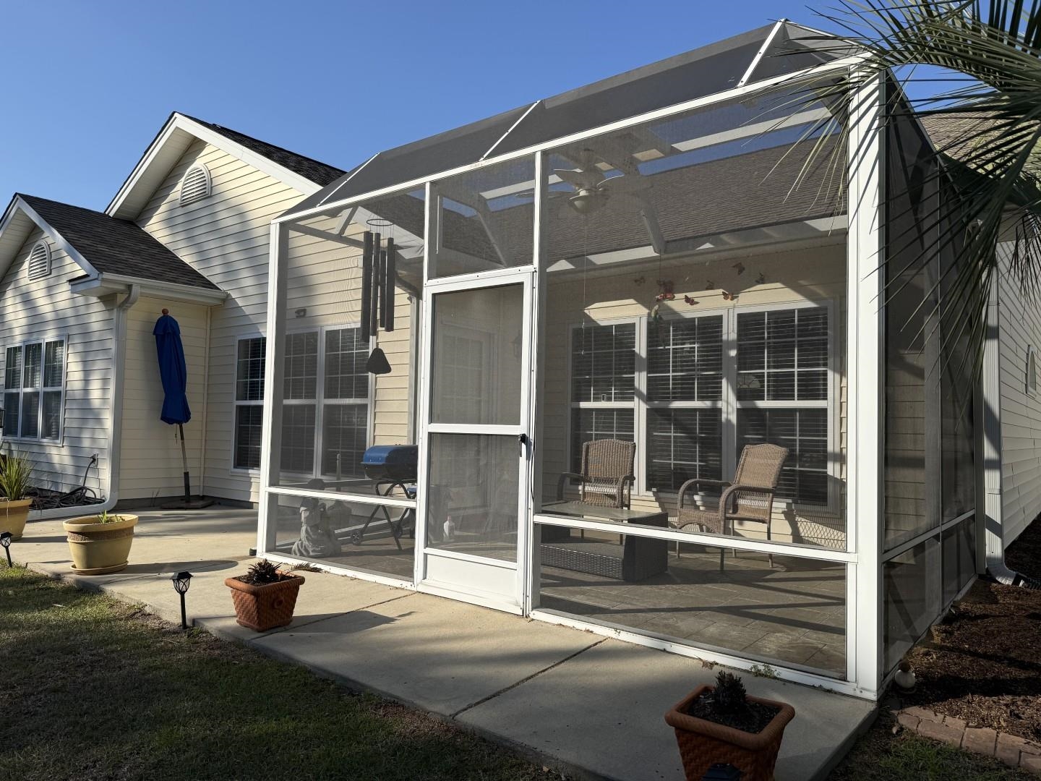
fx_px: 722
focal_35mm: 24
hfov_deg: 71.6
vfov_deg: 56.8
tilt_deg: +2.4
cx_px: 520
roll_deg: -1.3
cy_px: 390
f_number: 1.78
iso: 80
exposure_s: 1/4167
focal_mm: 6.76
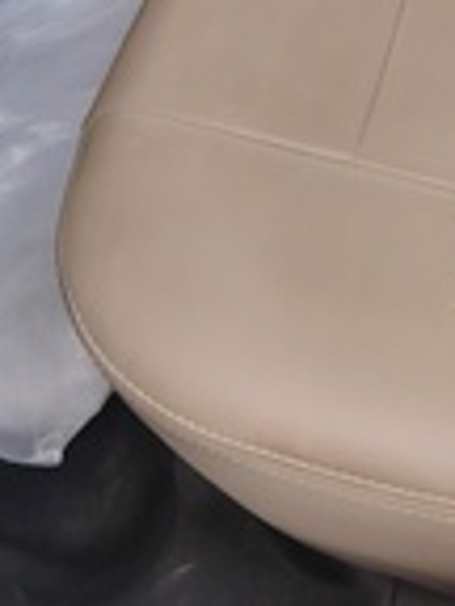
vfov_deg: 21.1
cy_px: -339
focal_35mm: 76
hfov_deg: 19.0
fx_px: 1332
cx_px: 423
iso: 172
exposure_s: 1/100
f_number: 1.75
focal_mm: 5.25
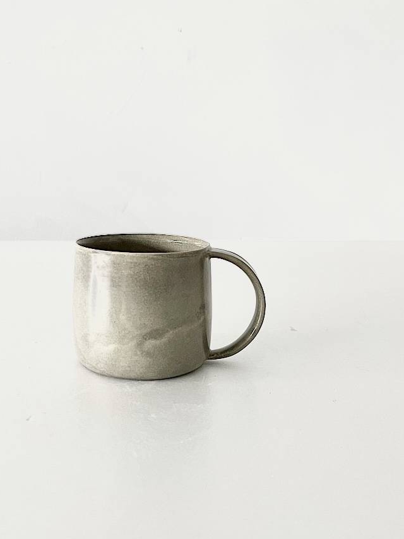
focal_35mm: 39
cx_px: 137
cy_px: 262
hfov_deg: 36.5
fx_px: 607
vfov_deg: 47.9
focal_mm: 5.1
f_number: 1.6
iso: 125
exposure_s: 1/69
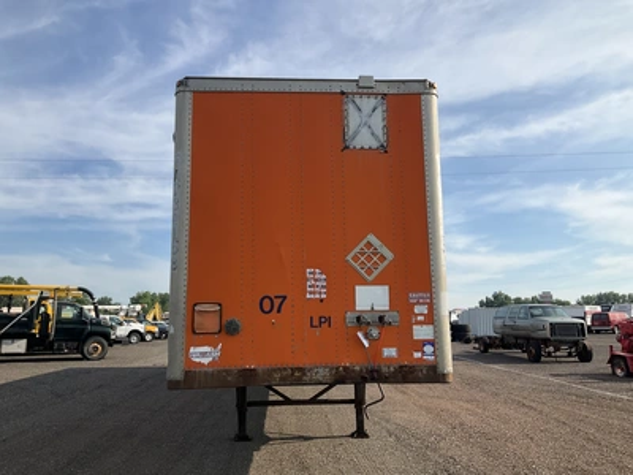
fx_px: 530
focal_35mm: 29
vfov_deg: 48.2
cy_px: 238
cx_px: 316
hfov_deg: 61.7
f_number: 1.8
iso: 25
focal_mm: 3
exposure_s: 1/1984
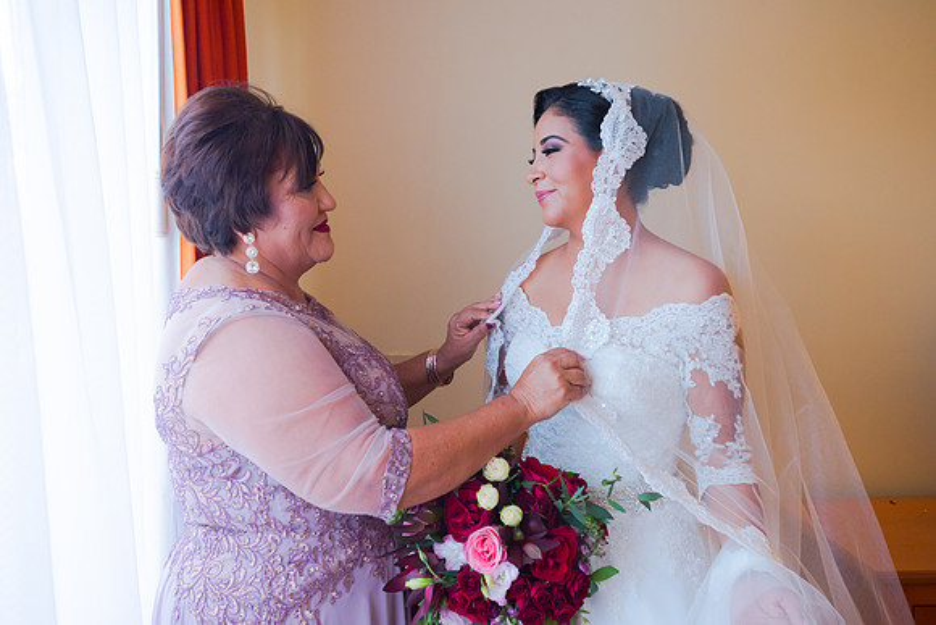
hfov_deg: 54.4
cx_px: 468
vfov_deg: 37.9
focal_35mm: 35
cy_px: 312
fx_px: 910
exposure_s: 1/160
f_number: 3.5
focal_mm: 35
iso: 1600
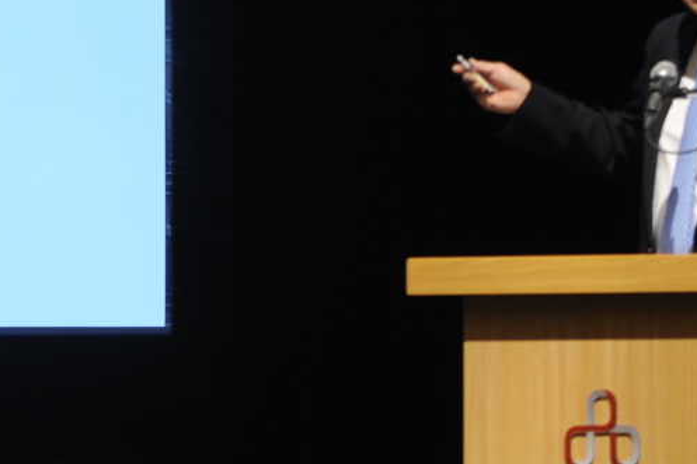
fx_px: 6213
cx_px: -362
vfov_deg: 4.3
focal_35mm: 321
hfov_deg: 6.3
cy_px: -179
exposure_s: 1/100
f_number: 3.5
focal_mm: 75
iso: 800
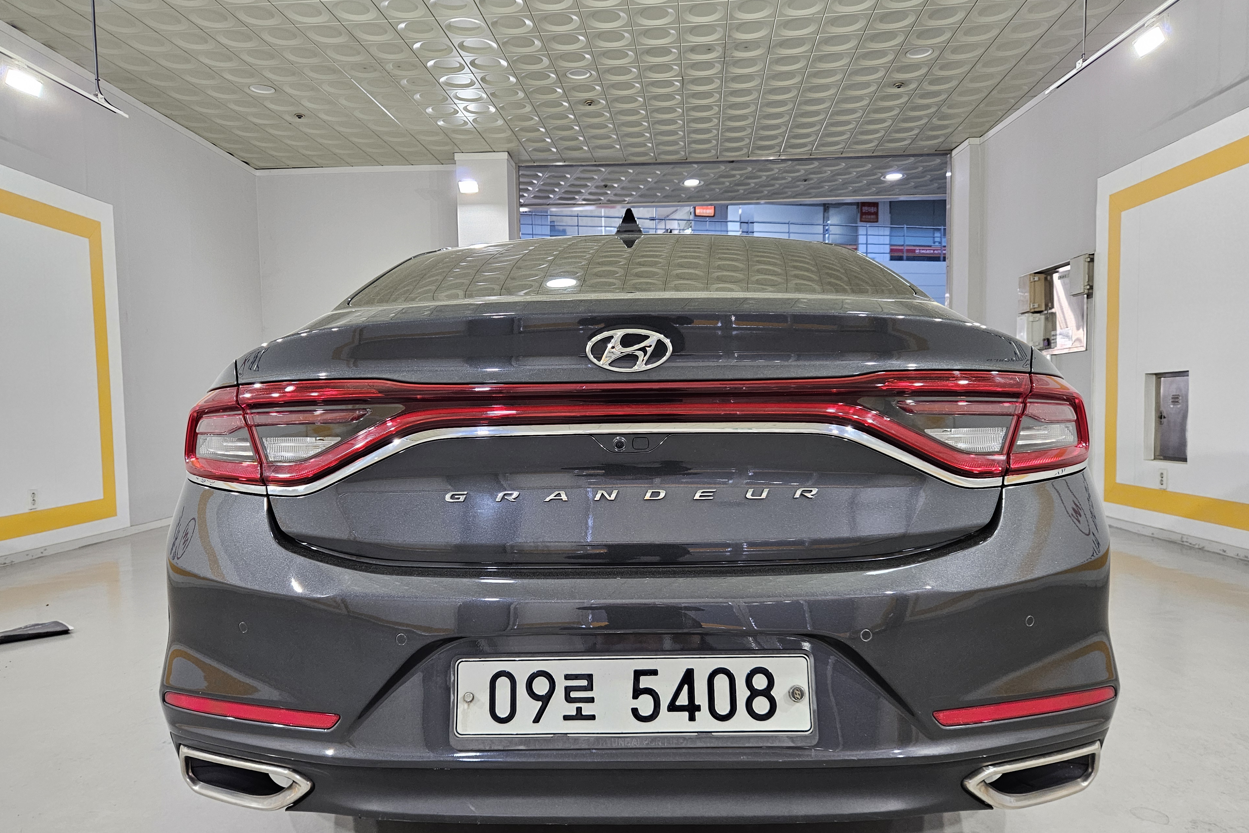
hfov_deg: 71.5
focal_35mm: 25
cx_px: 619
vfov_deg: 51.2
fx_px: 867
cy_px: 449
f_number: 1.8
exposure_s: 1/120
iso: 400
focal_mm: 5.4
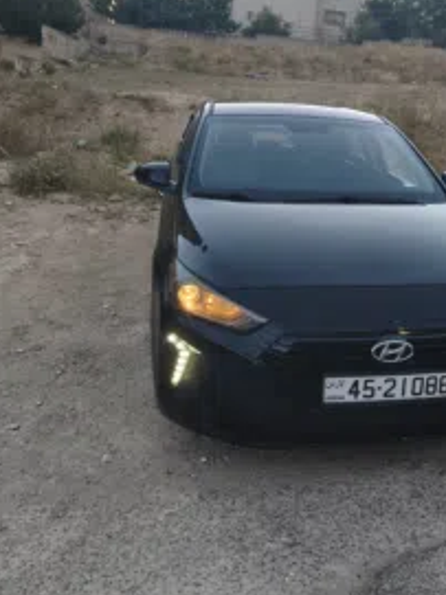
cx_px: 314
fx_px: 585
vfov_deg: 53.8
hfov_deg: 41.0
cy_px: 257
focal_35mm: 34
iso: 250
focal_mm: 6.06
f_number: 1.7
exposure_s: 1/50
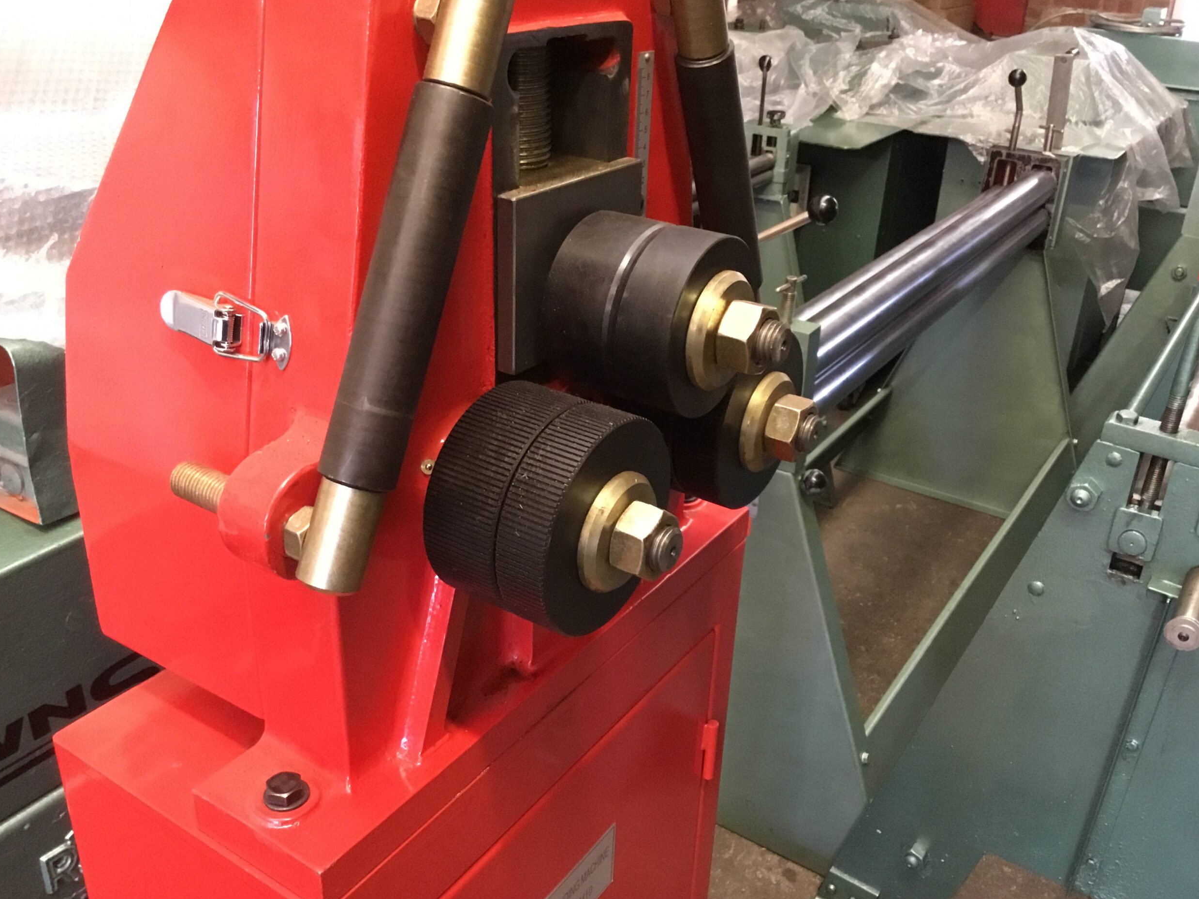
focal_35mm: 32
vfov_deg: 44.2
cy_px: 448
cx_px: 596
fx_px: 1108
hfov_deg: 56.8
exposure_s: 1/17
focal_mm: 3.3
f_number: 2.4
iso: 320
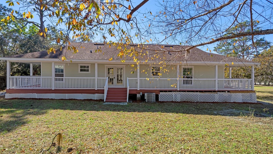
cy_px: 76
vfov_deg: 58.4
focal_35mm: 19
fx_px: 138
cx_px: 137
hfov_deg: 89.6
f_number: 8
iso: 320
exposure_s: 1/400
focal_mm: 18
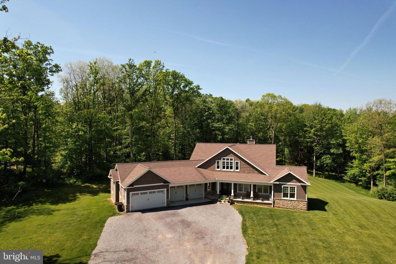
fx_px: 242
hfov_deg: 78.6
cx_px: 198
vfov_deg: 57.2
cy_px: 132
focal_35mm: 22
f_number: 2.8
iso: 110
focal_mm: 8.38
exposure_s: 1/1600
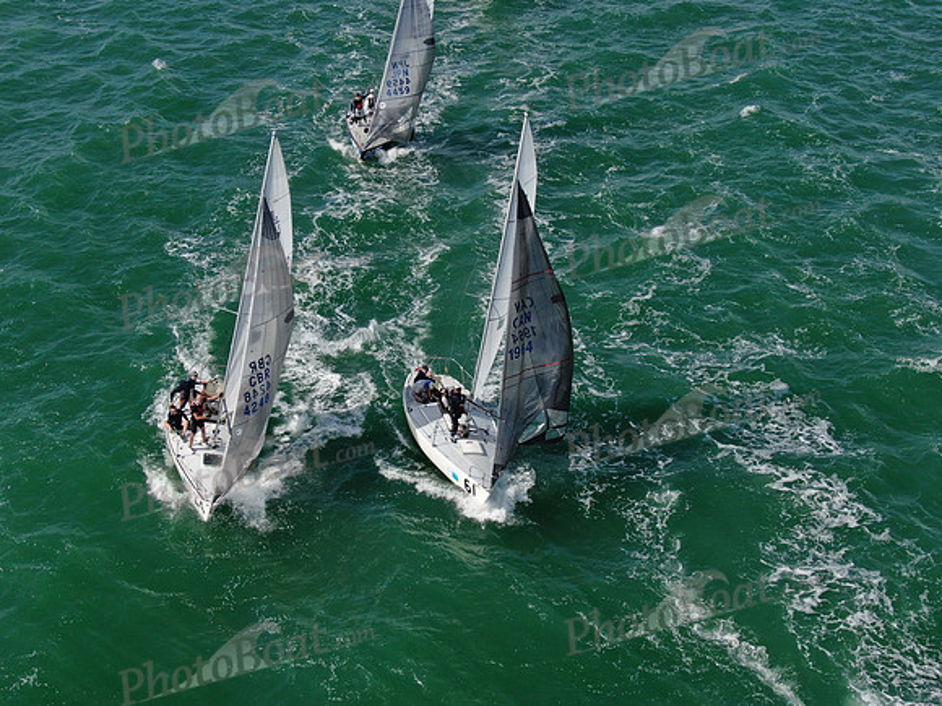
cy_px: 353
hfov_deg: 39.7
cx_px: 471
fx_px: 1306
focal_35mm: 48
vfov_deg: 30.3
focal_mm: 8.6
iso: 100
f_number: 3.8
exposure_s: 1/1000
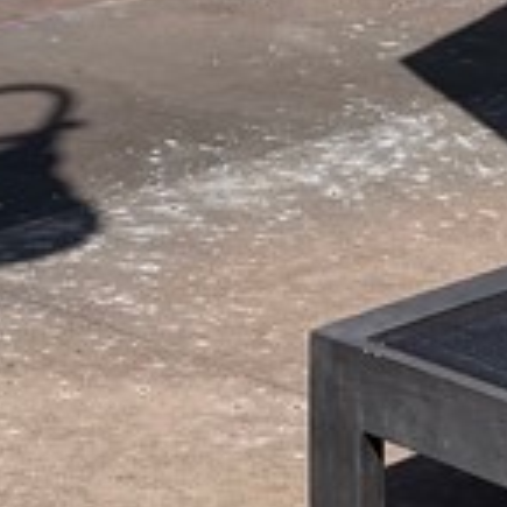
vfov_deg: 9.9
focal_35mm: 150
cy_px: -801
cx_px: 360
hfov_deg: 11.6
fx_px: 2486
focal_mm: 6.76
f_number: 1.78
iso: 80
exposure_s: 1/7353
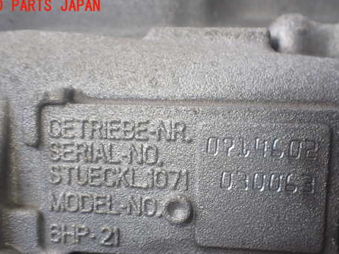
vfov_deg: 36.5
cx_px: 187
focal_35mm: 39
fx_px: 382
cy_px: 162
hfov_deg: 47.8
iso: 100
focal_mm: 5.4
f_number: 2.3
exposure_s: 1/200
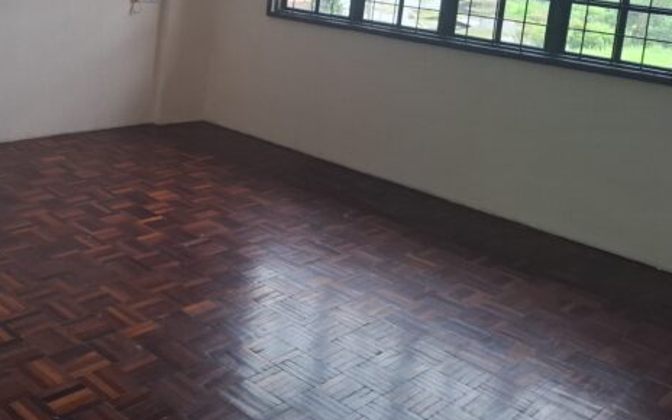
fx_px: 769
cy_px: 7
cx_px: 132
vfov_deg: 28.8
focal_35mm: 42
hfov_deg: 44.8
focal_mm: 5.54
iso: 250
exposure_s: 1/120
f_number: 1.8
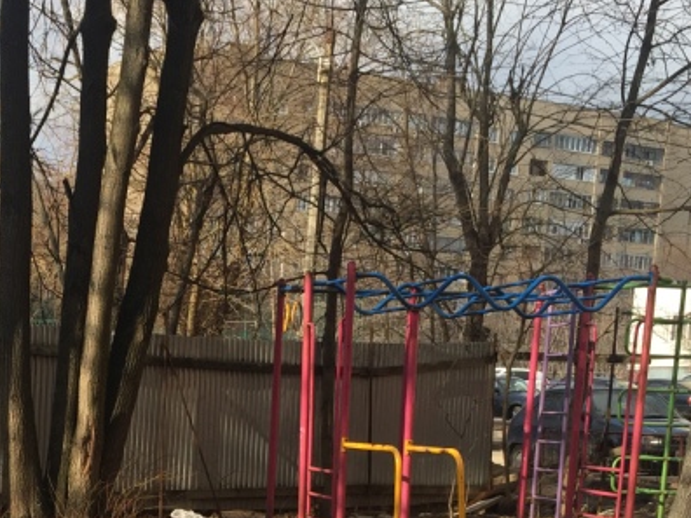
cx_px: 80
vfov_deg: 18.7
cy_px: 607
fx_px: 1497
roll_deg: -1.6
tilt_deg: -9.8
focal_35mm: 75
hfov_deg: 25.3
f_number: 2.2
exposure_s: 1/842
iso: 32
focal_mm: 4.15
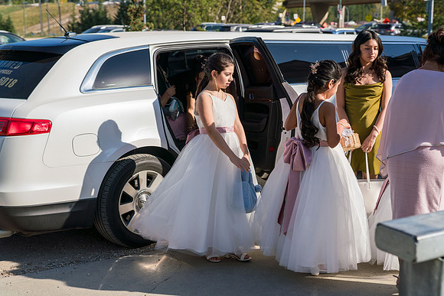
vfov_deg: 27.5
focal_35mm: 49
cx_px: 222
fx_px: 604
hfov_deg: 40.3
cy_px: 148
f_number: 4
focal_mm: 49
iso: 250
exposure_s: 1/2500
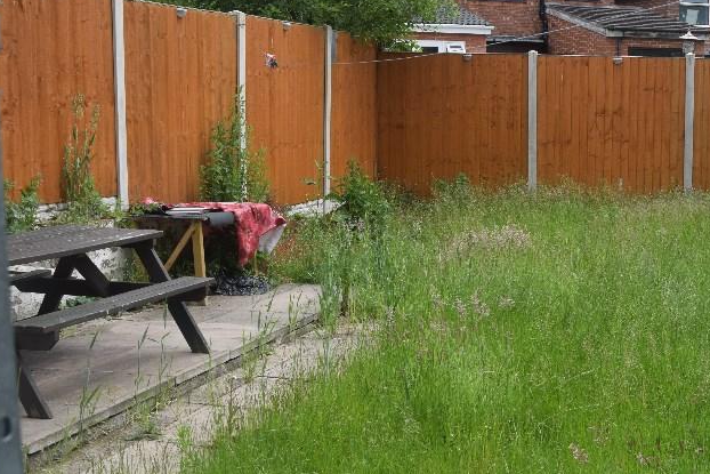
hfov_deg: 34.1
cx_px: 570
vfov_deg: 23.9
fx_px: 1121
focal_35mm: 57
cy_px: 228
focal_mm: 23
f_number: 8
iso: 200
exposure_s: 1/320
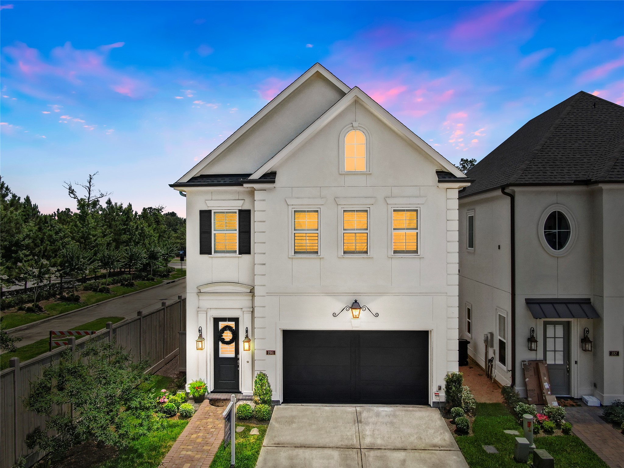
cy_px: 234
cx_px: 312
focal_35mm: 24
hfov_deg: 71.6
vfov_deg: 56.8
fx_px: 433
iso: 110
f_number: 2.8
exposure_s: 1/2500
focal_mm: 4.39
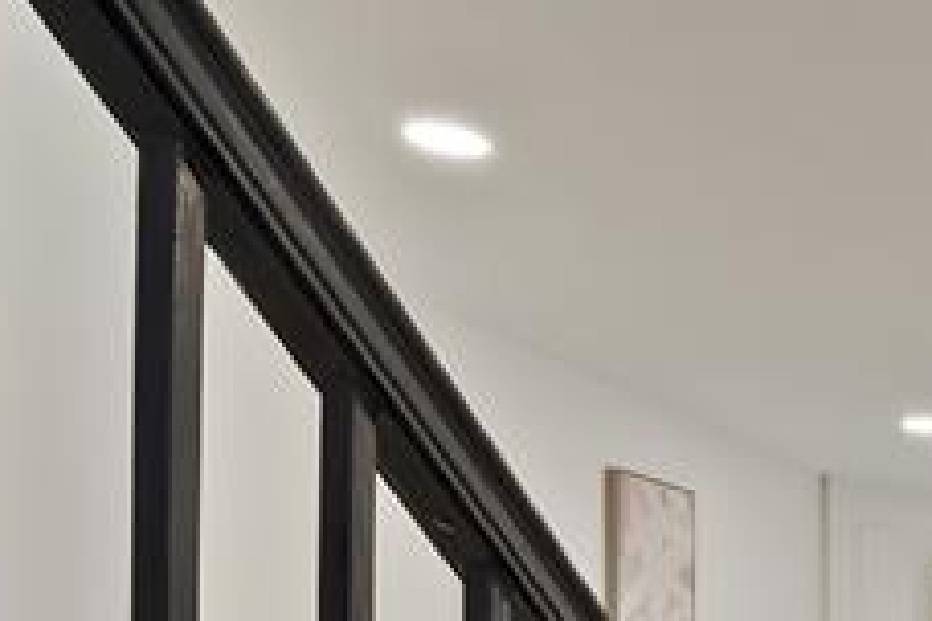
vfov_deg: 22.7
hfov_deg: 23.7
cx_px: 1578
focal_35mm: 54
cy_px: 774
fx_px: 1398
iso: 640
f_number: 9
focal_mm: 12
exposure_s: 1/3
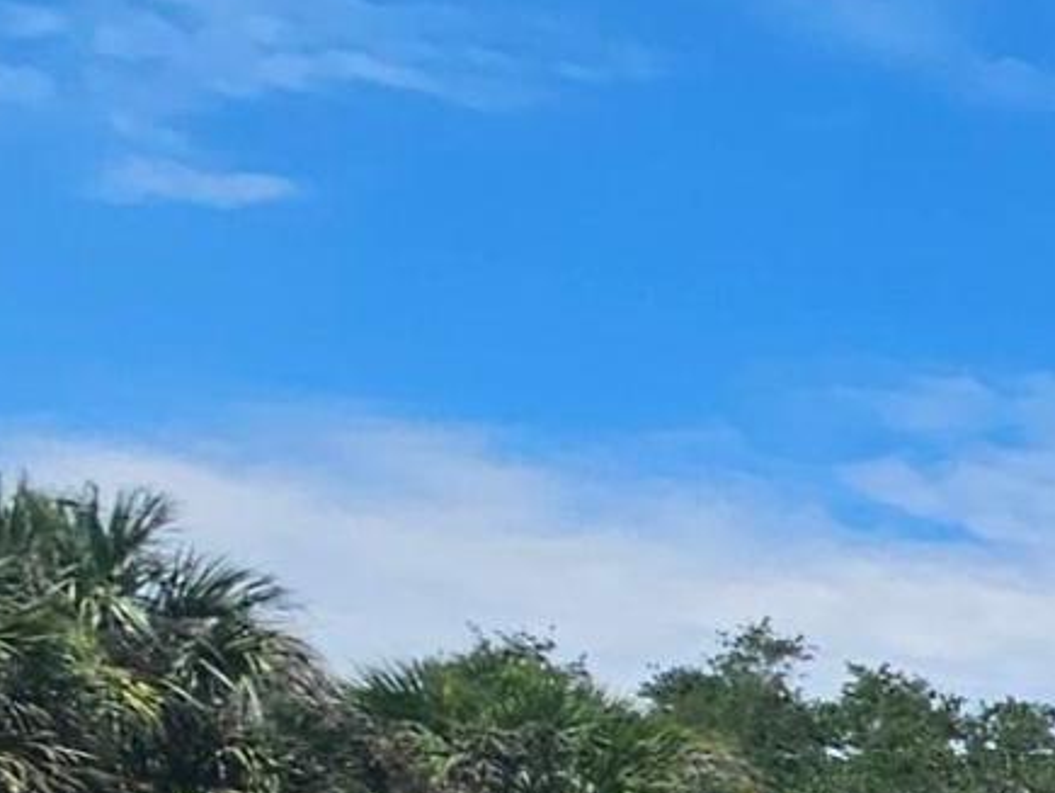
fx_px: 2623
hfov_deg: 11.6
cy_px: 1392
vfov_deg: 15.1
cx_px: 3160
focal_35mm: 86
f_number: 2.2
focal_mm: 2.2
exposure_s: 1/3255
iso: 50
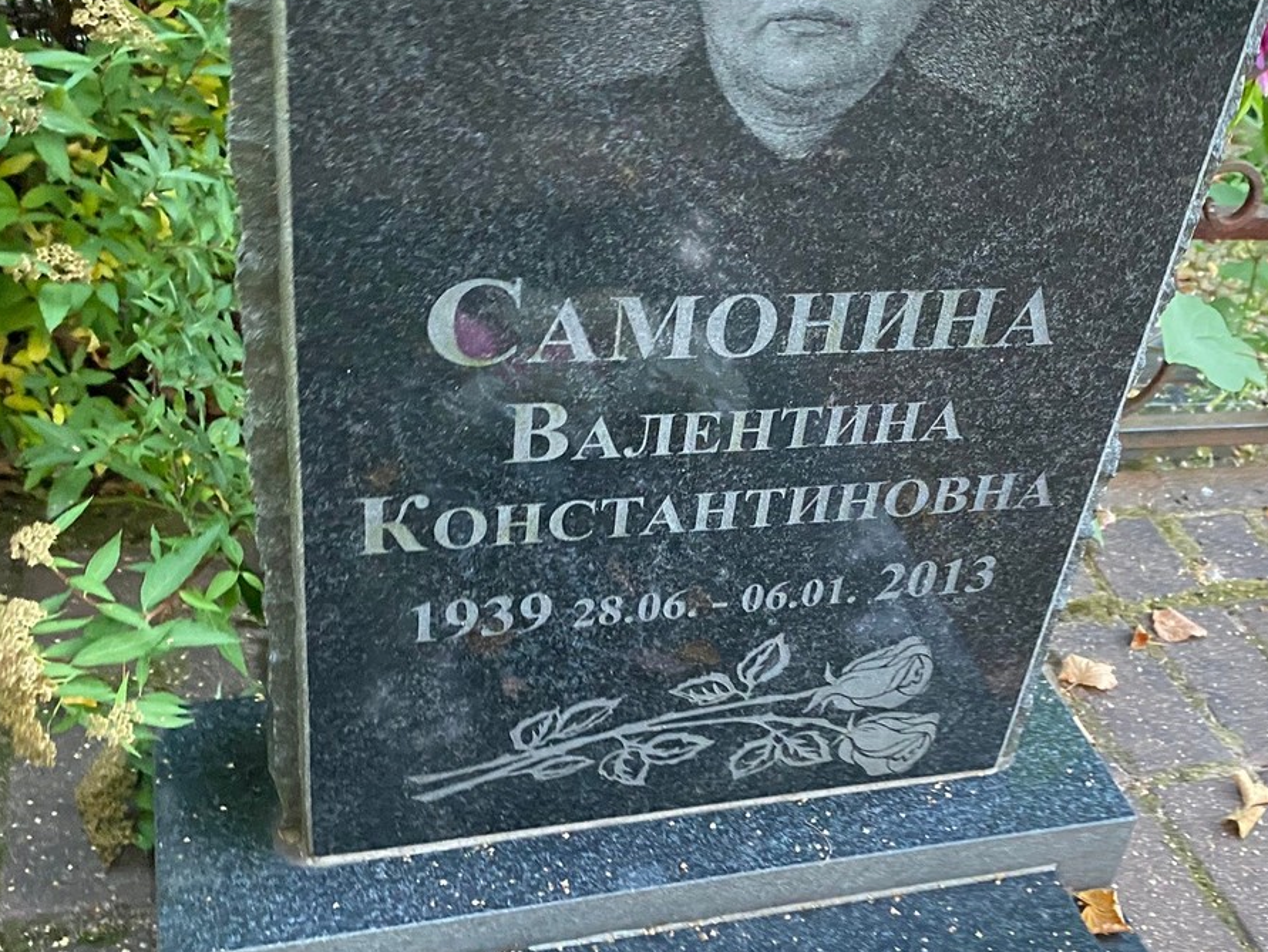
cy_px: 542
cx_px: 788
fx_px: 1539
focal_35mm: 42
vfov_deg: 34.3
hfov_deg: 44.4
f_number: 1.8
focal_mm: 4.25
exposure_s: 1/40
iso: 640
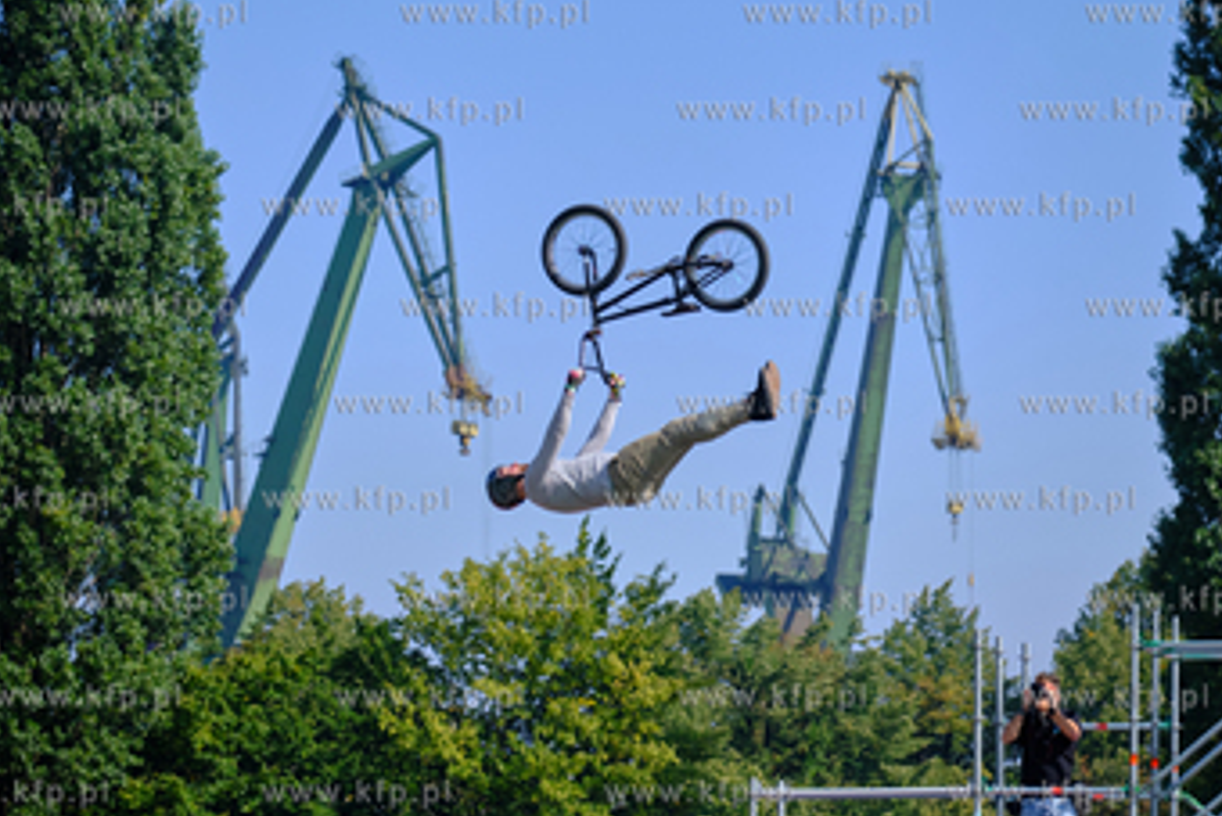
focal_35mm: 194
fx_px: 6588
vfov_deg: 7.1
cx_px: 622
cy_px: 354
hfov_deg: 10.6
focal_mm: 110.3
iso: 640
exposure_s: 1/4000
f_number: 4.2
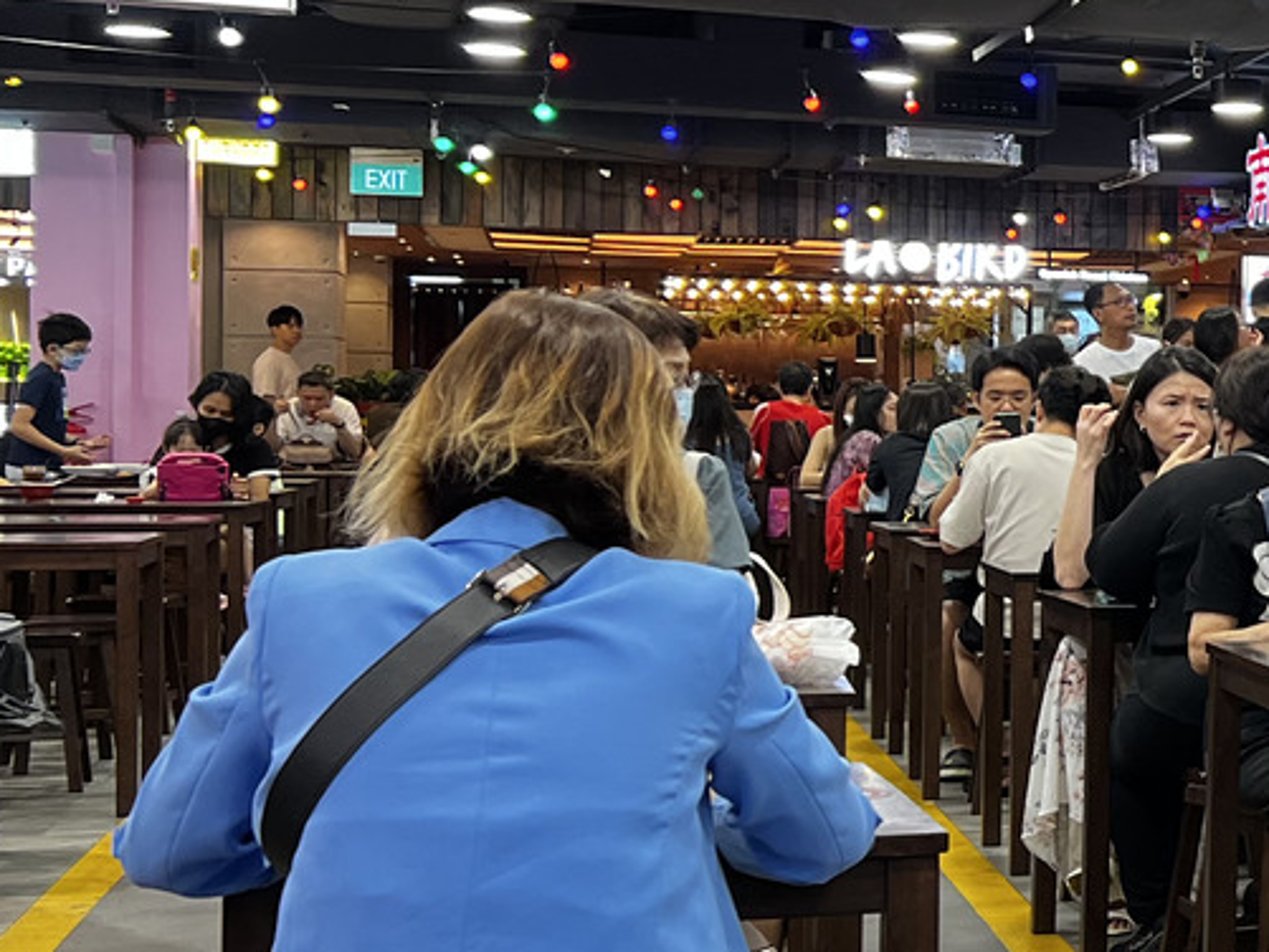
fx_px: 3043
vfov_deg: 17.8
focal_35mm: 83
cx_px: 1829
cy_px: 463
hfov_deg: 20.6
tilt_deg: -0.9
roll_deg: -0.5
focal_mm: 5.7
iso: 80
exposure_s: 1/100
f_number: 1.5
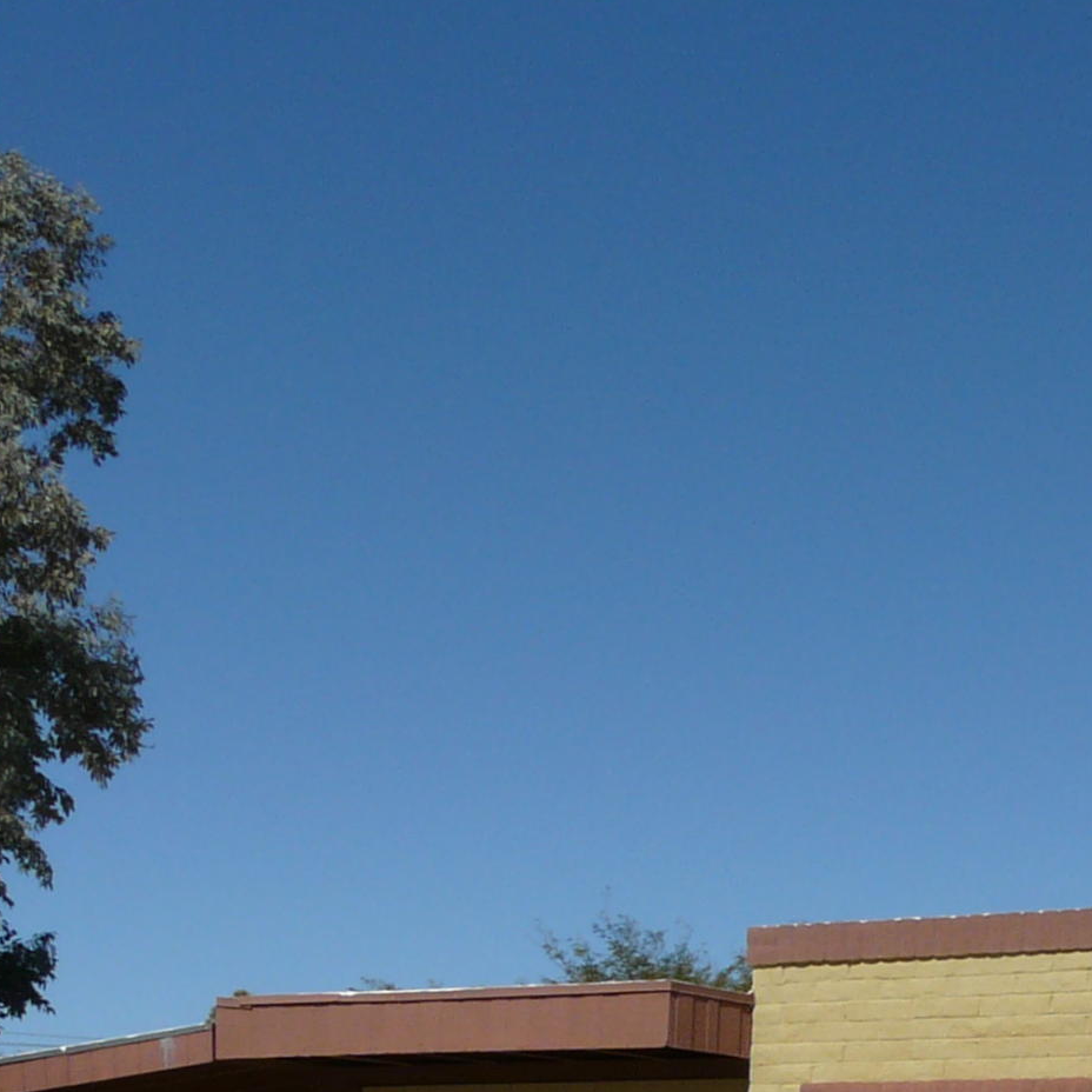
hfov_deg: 20.6
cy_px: 1298
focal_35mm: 80
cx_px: 1221
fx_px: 2855
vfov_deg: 20.3
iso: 100
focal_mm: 4.6
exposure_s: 1/1300
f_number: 5
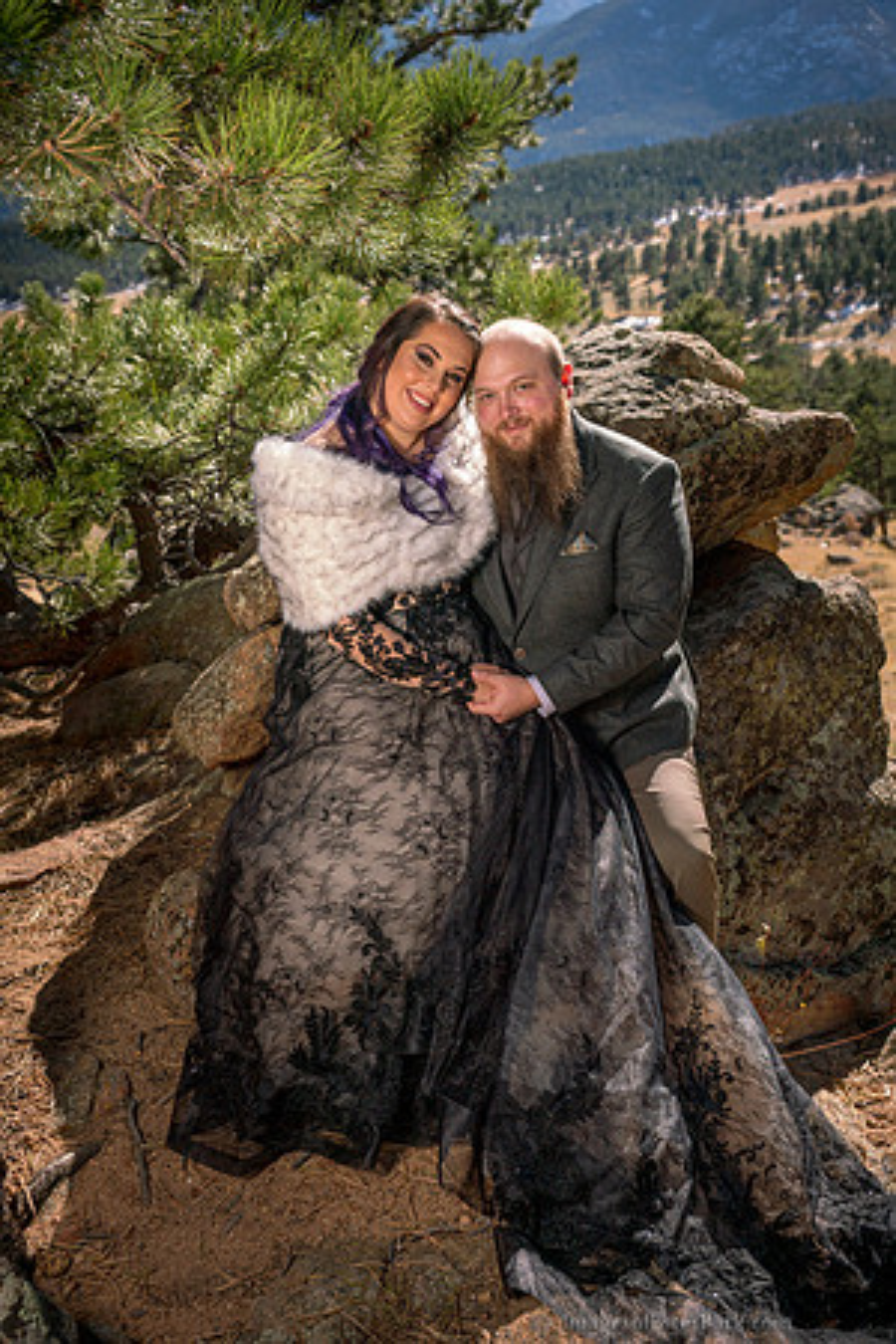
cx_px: 448
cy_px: 672
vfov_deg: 54.4
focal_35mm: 35
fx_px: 1307
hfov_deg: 37.9
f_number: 4
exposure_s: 1/2000
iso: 200
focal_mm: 35
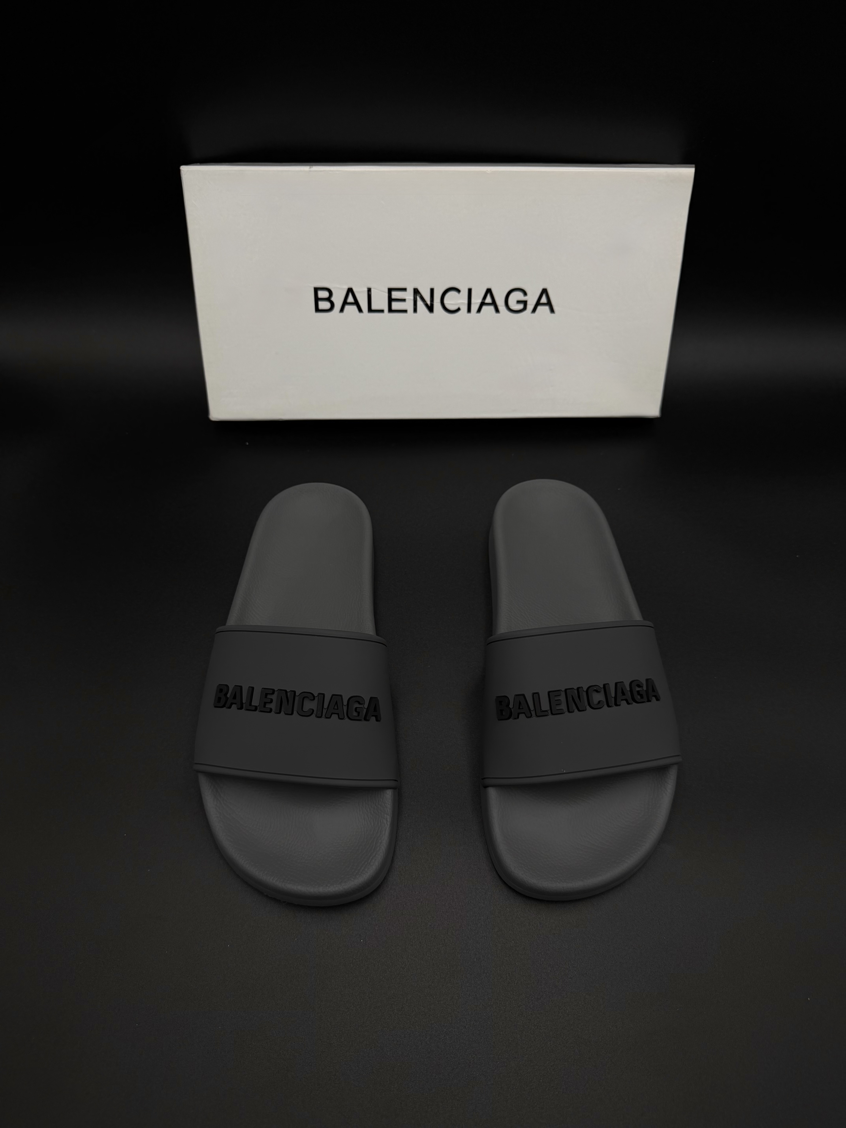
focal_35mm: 24
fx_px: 782
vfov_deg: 71.6
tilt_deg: -55.8
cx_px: 423
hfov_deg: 56.8
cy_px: 564
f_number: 1.78
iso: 80
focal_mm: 6.76
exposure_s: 1/637
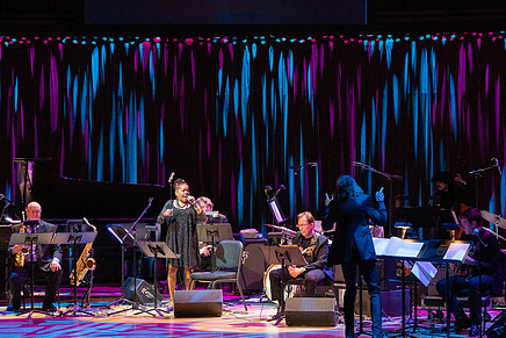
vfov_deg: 10.3
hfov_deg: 15.4
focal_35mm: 133
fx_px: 1870
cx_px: 269
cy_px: 143
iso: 5000
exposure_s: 1/320
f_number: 8
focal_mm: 100
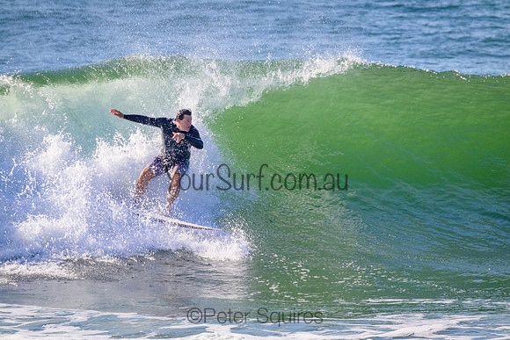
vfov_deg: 1.7
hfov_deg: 2.6
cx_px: 255
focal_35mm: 800
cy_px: 170
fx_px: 11335
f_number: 11
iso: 1400
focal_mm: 800
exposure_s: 1/2000
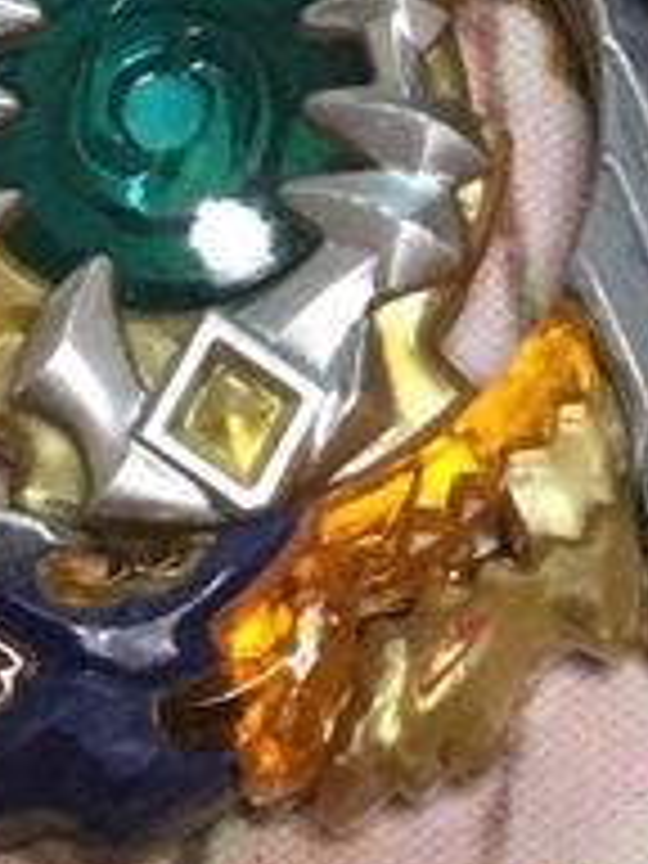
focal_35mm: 194
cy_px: 572
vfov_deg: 10.2
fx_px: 4842
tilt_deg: -73.9
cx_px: 950
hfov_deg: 7.5
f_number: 2.4
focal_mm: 3.3
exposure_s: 1/30
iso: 125
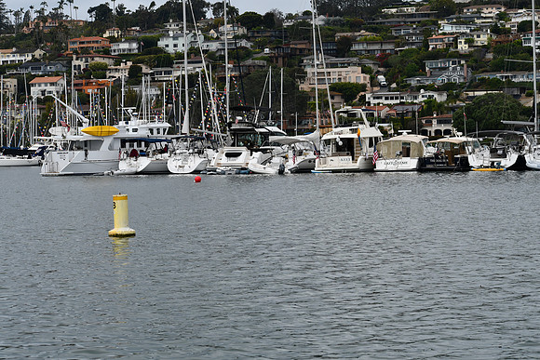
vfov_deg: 12.2
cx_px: 270
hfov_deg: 18.3
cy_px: 180
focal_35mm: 112
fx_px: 1680
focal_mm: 75
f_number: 8
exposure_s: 1/500
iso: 100
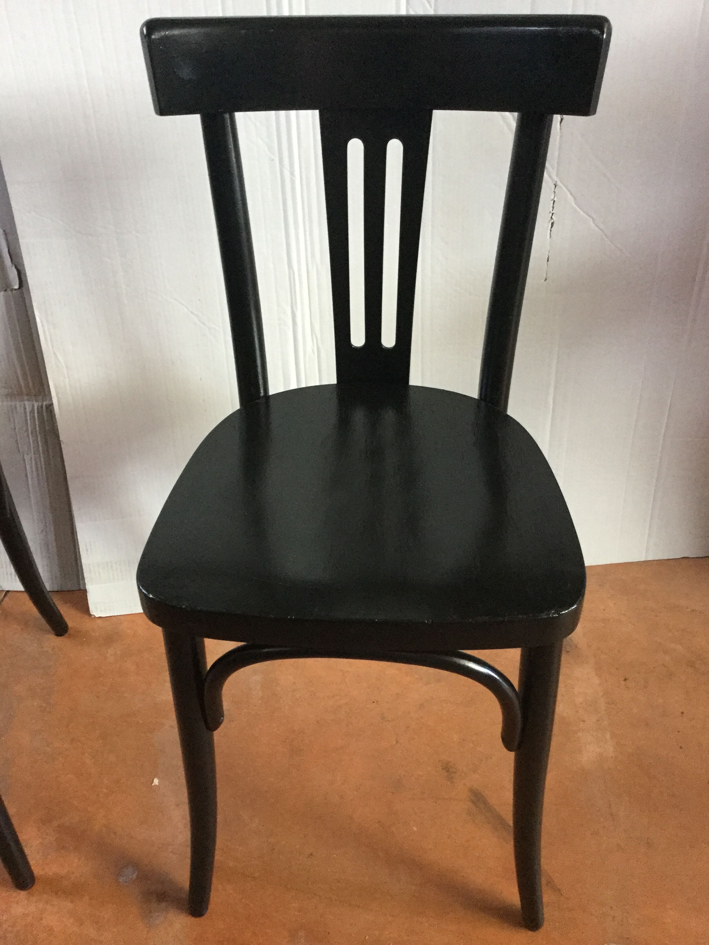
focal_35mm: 31
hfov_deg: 45.4
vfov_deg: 58.4
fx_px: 847
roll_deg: +0.9
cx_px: 354
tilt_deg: -35.2
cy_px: 472
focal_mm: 3.3
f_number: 2.4
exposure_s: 1/30
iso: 160
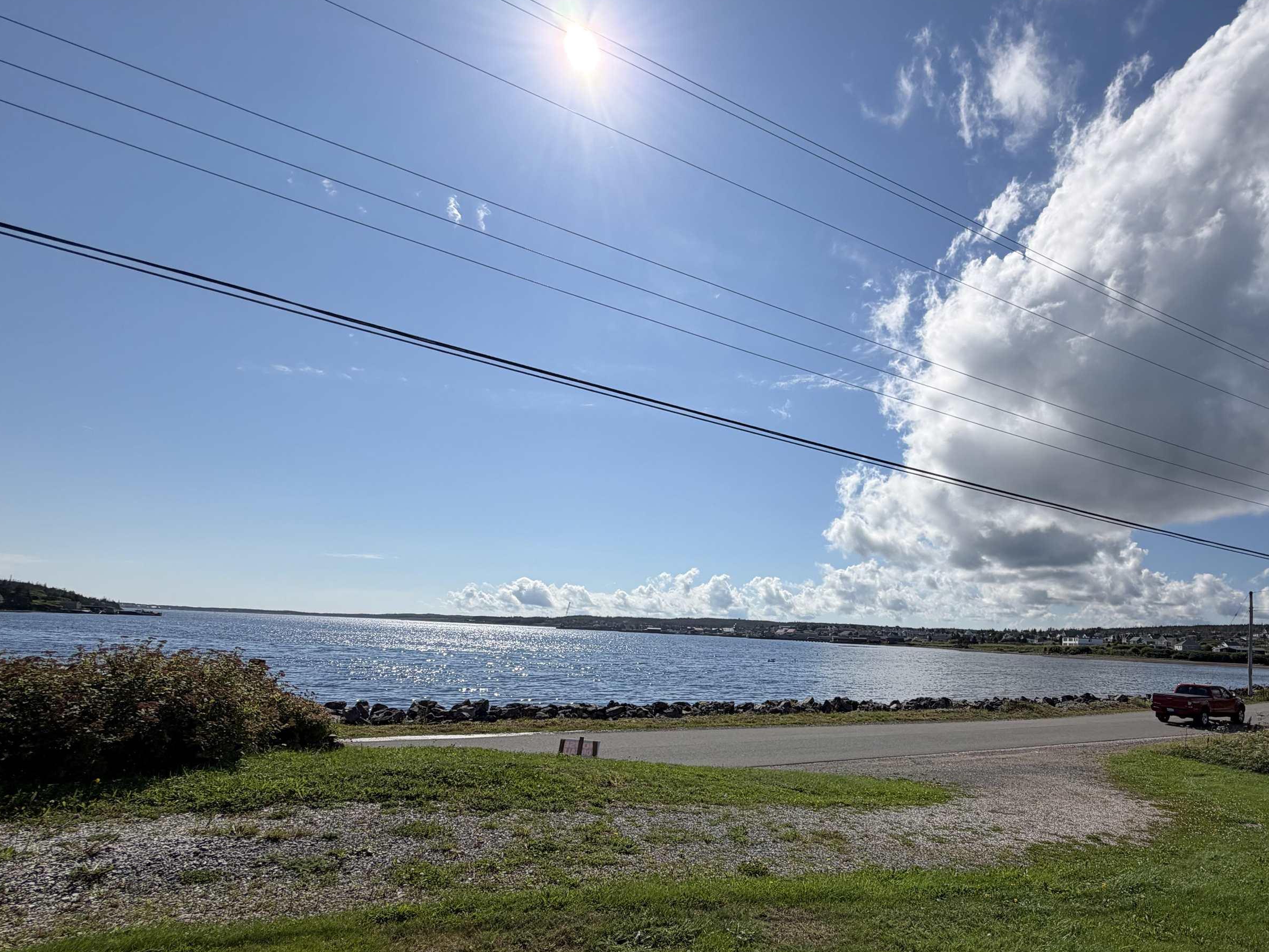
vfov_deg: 70.7
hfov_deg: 85.8
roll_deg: -1.3
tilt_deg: +8.0
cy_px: 580
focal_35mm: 18
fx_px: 660
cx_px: 805
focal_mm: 2.22
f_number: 2.2
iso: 20
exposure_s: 1/2237
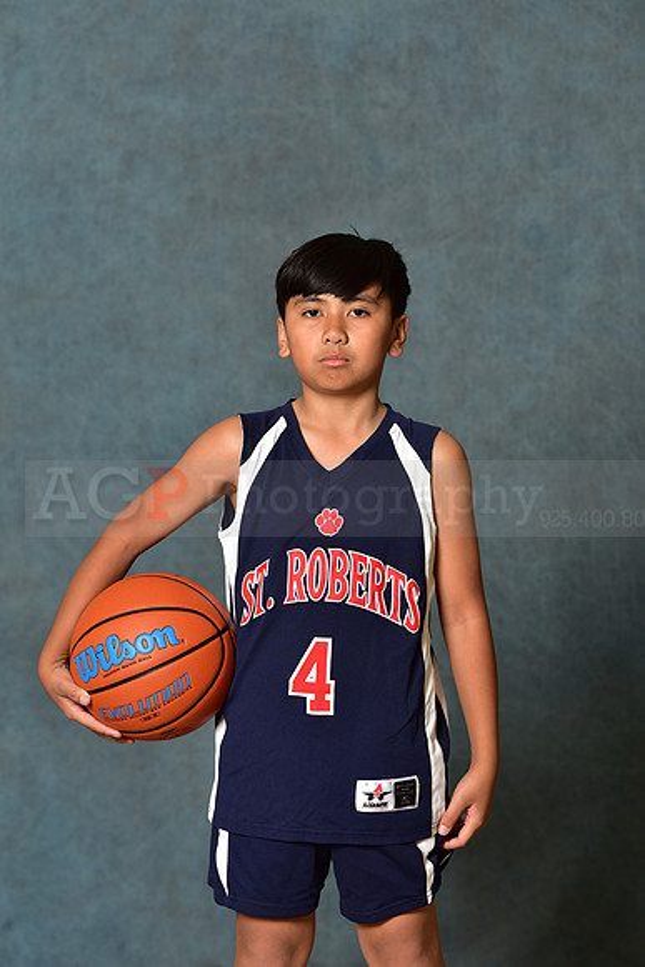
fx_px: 2820
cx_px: 322
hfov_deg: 13.0
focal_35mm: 105
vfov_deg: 19.5
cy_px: 484
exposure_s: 1/200
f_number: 4.5
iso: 320
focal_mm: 105
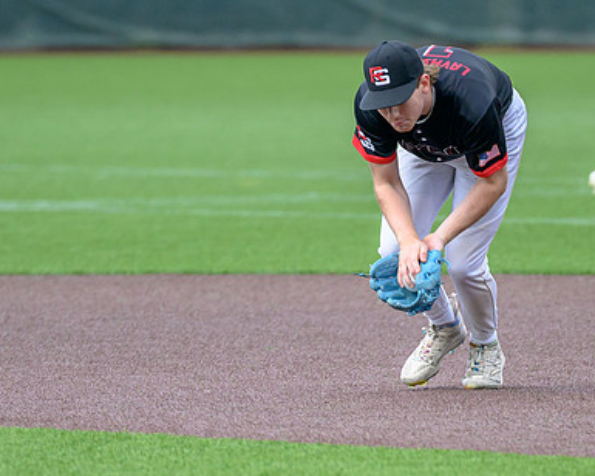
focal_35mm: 713
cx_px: 310
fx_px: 12556
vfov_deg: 2.2
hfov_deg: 2.7
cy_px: 398
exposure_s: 1/2000
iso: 500
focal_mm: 200
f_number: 2.8
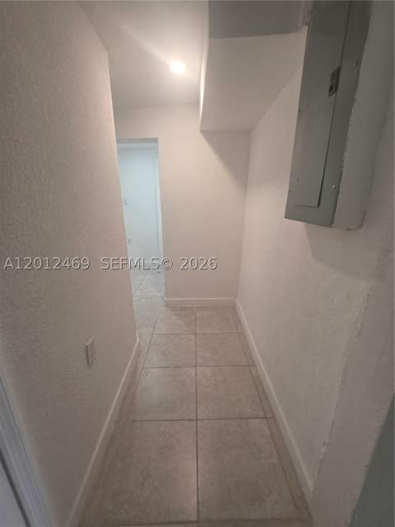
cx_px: 198
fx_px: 198
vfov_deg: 106.2
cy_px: 264
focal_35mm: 13
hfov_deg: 89.9
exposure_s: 1/120
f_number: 1.9
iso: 125
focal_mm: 2.2
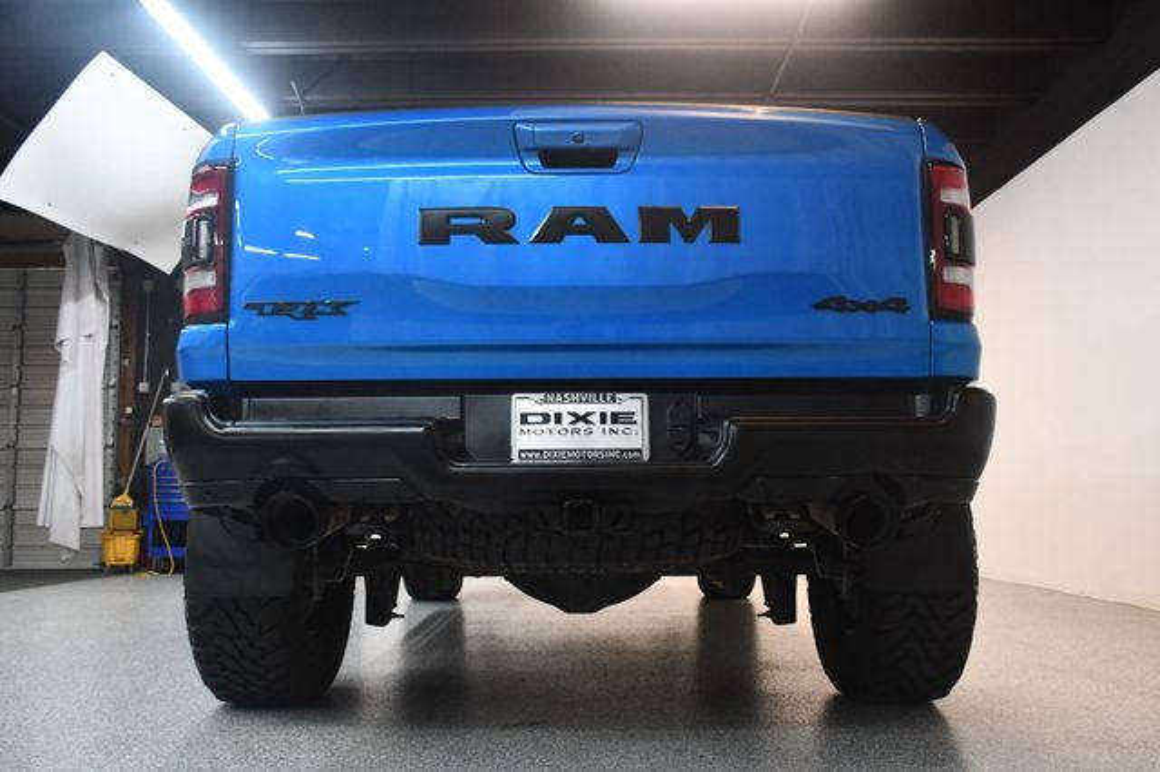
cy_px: 386
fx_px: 1063
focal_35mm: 33
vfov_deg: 39.9
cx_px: 580
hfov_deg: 57.2
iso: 2500
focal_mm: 22
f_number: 3.5
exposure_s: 1/125
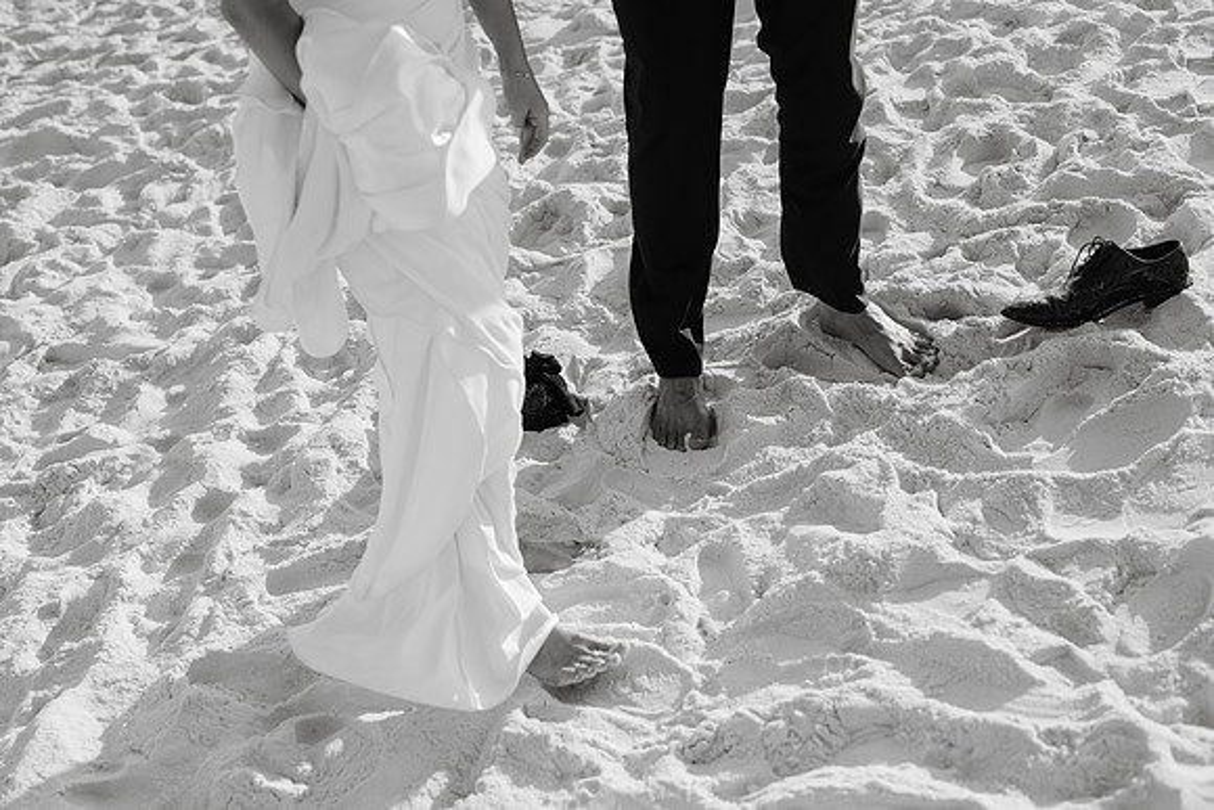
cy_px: 405
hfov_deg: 39.6
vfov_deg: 27.0
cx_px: 607
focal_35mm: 50
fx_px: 1686
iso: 200
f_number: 3.5
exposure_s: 1/2000
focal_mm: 50
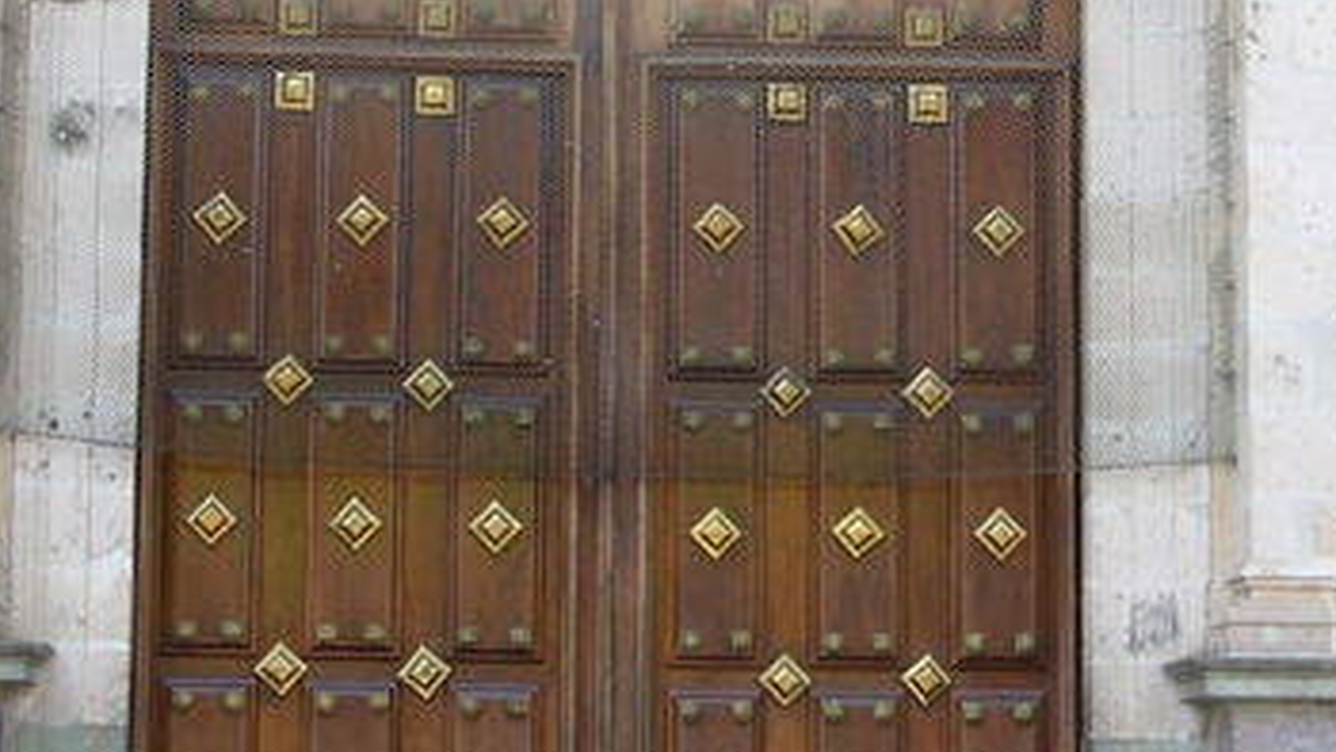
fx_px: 4606
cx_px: 683
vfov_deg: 9.2
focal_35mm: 130
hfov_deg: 16.5
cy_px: -73
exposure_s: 1/90.5
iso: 50
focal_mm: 9.5
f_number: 3.3
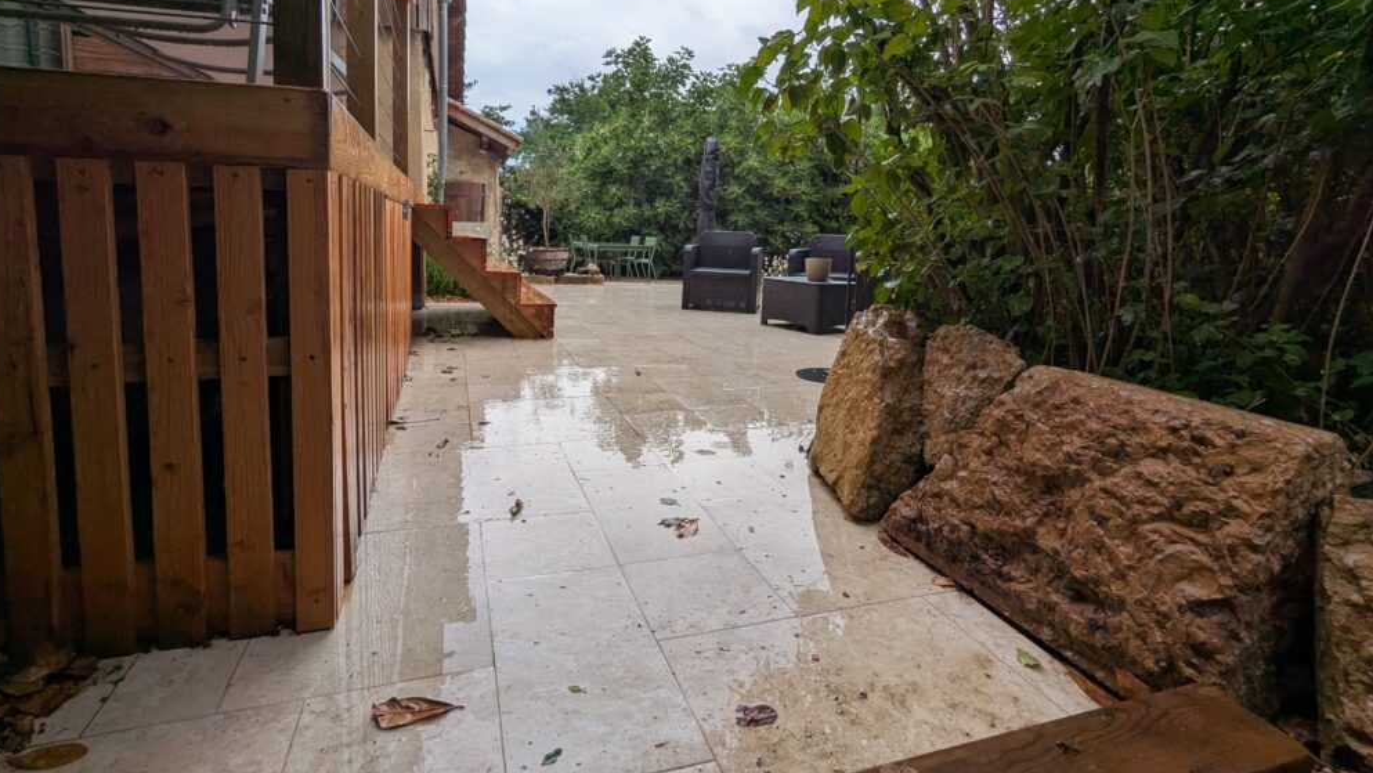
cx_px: 668
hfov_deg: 92.6
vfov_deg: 60.2
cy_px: 290
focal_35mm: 18
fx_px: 655
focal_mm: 2.35
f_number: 2.2
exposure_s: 1/1120
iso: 41
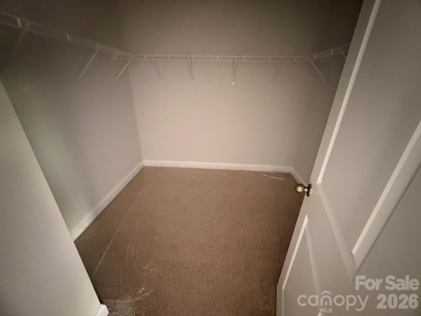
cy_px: 158
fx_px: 170
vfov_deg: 85.7
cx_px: 210
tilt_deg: -24.2
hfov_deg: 102.1
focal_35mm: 14
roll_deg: +0.0
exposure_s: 1/40
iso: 1250
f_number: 2.2
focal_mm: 2.22
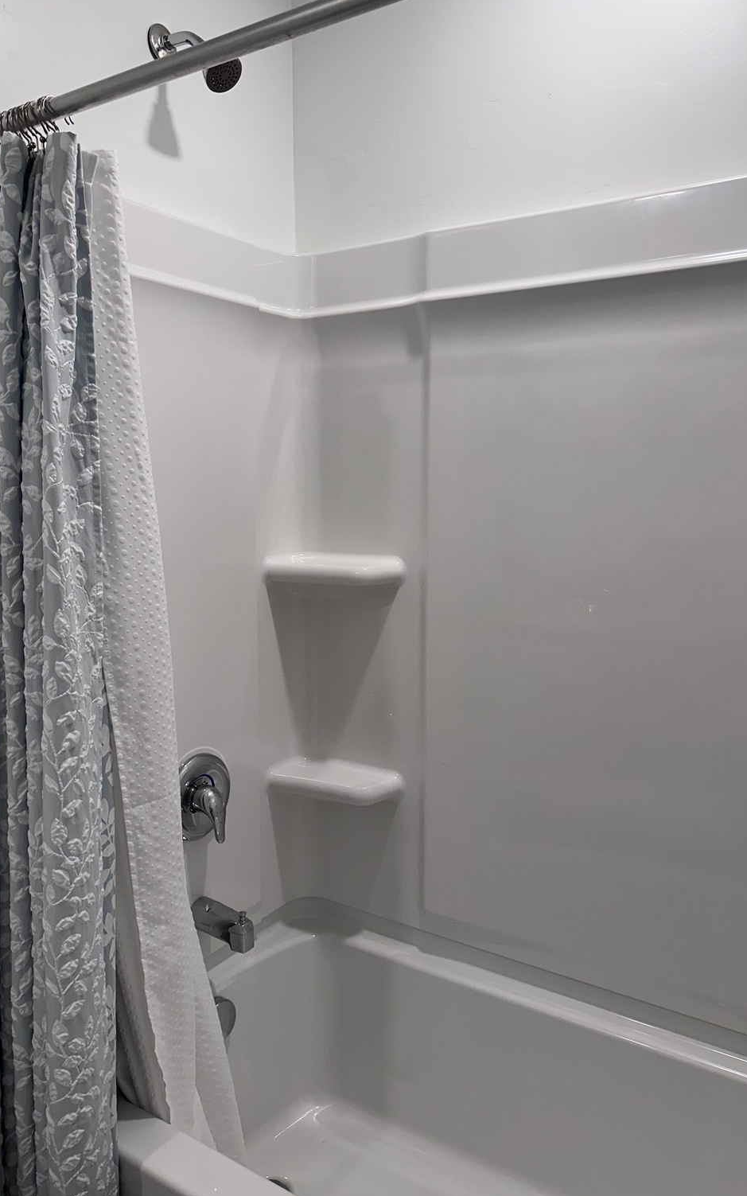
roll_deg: -0.2
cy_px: 595
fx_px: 847
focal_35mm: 26
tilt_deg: -7.3
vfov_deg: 70.4
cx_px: 362
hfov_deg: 47.6
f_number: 1.78
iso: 100
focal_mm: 6.86
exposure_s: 1/120
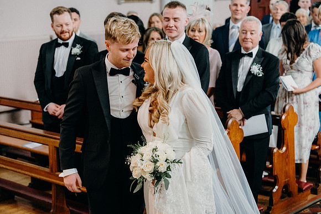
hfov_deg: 28.8
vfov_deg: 19.5
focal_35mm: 70
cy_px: 107
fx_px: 624
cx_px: 160
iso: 4000
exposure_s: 1/160
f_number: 3.5
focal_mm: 70
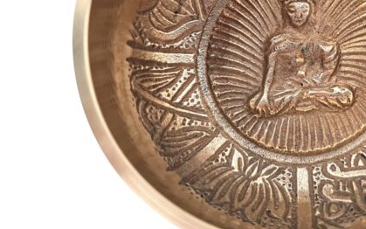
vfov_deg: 27.3
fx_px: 459
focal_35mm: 46
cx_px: 304
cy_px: 38
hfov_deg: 41.2
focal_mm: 5.4
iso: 125
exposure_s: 1/120
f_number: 1.8
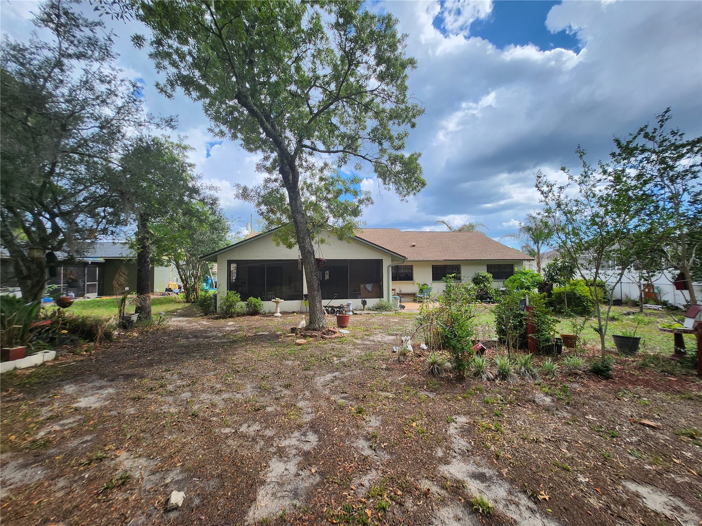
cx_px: 351
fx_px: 264
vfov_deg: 89.9
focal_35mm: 13
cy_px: 263
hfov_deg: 106.2
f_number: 2.2
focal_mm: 1.74
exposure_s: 1/788
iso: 32
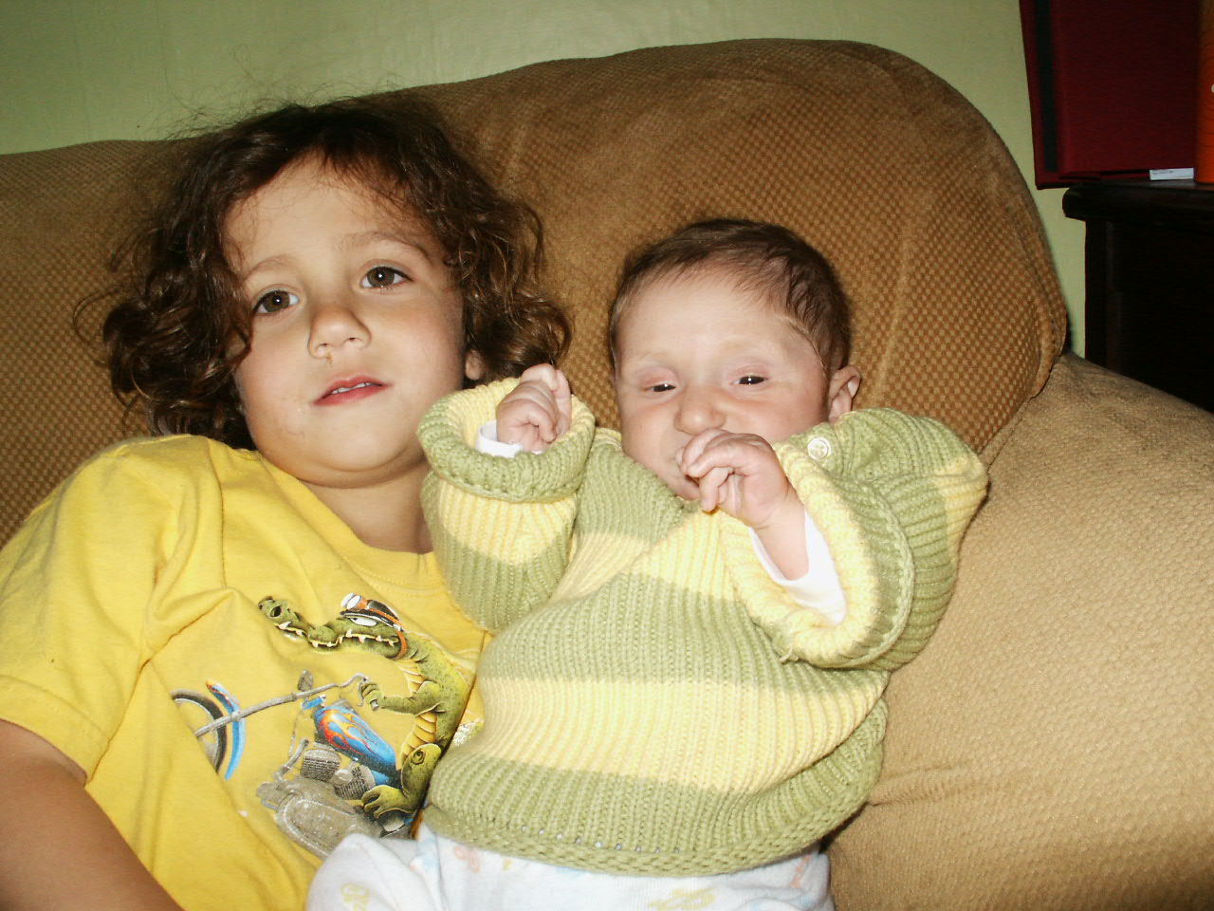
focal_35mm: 35
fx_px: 1227
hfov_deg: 52.6
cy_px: 456
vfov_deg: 40.7
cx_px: 607
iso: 200
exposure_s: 1/45
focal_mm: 7.18
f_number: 6.7
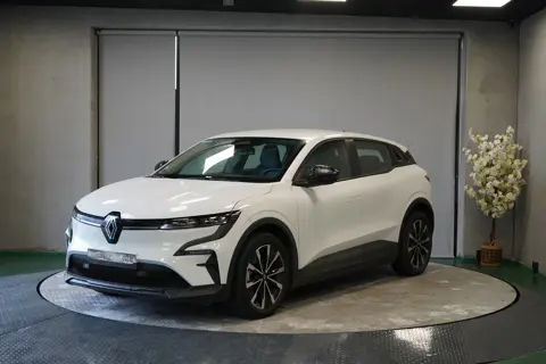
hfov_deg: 37.5
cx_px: 273
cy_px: 182
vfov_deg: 25.5
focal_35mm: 53
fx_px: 804
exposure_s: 1/160
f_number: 5
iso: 1250
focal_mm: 53
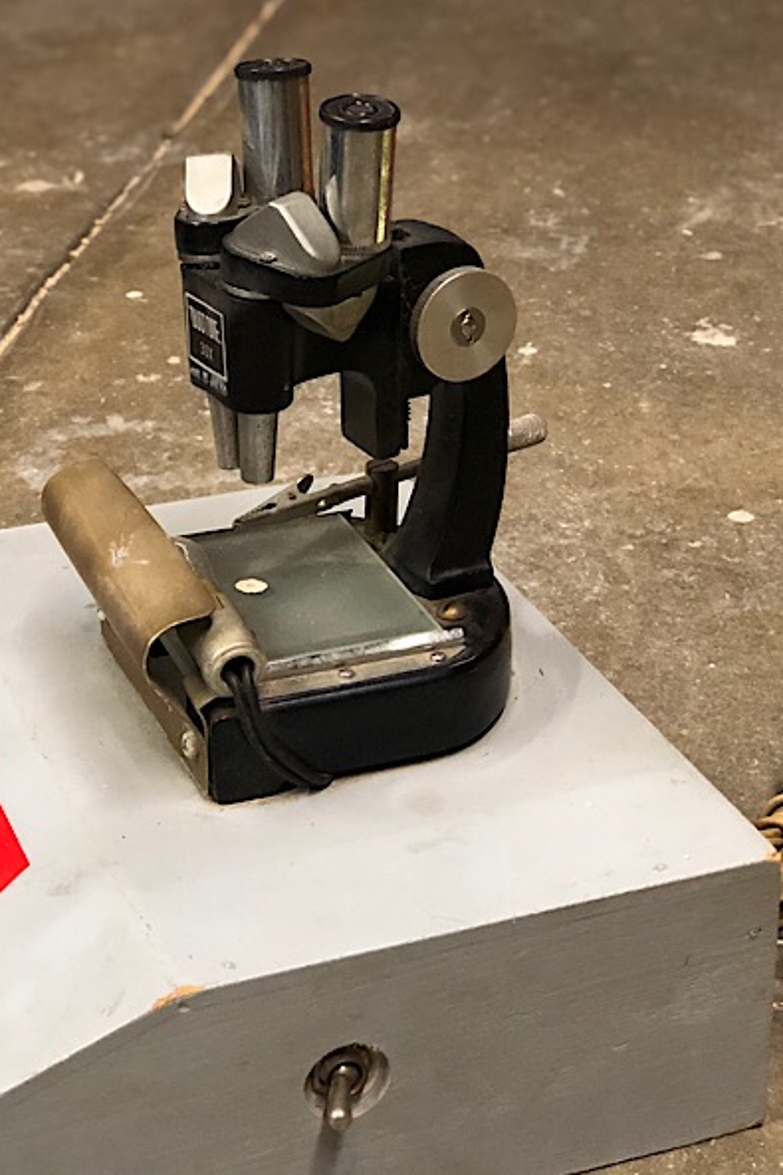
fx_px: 2611
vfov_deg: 25.4
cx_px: 272
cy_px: 585
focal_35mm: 80
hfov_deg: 17.0
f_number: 2.8
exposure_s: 1/60
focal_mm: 6.6
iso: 640
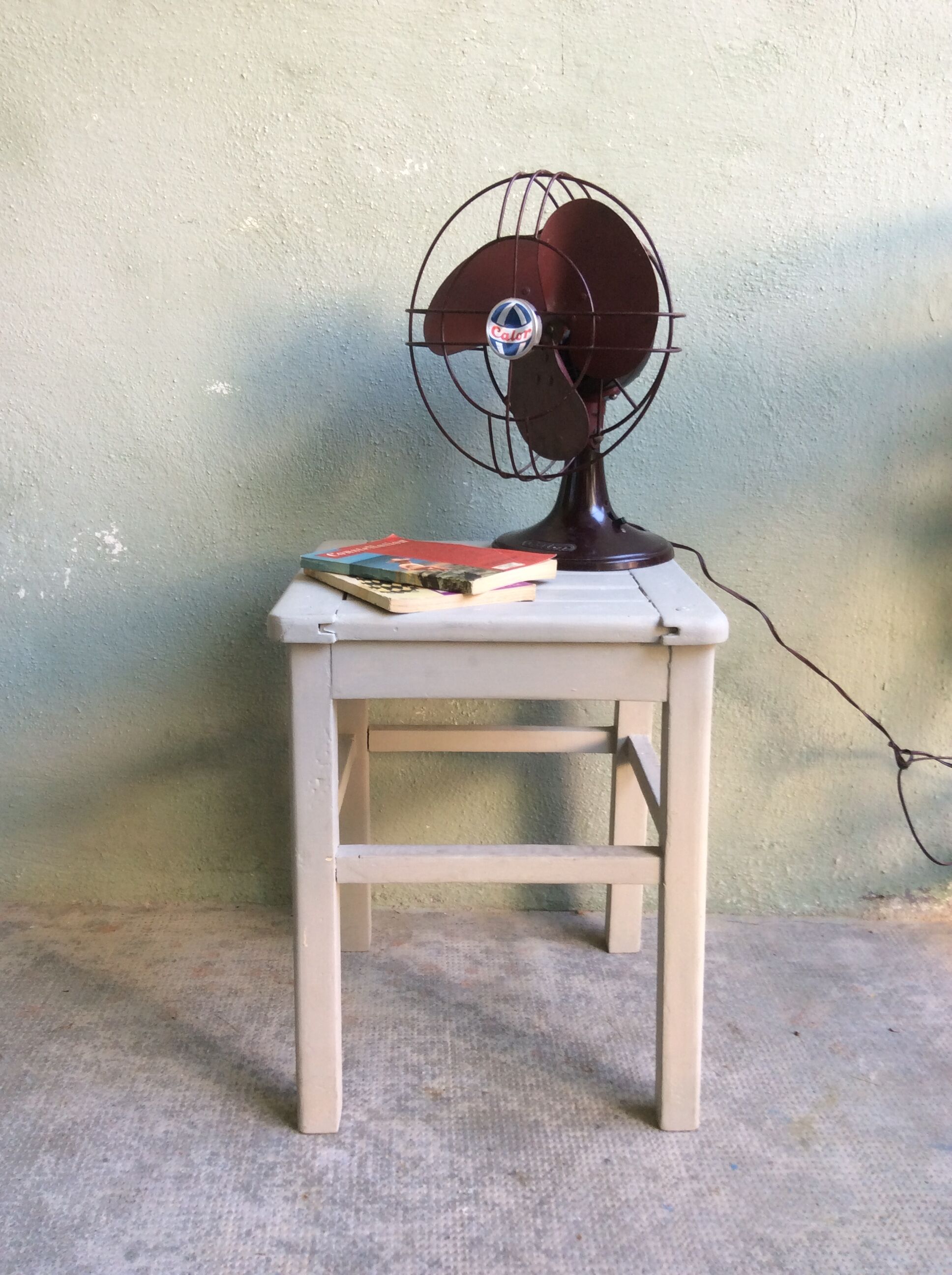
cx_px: 476
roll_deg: +0.5
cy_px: 638
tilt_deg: -13.8
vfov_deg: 56.9
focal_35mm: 32
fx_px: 1177
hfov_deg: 44.1
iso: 32
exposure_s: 1/25
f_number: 2.4
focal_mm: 3.3
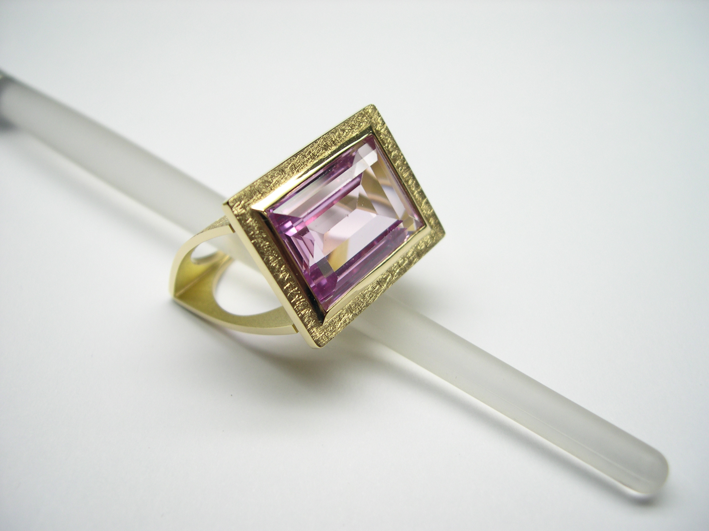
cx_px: 354
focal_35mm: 38
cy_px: 266
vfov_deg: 37.7
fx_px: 778
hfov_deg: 49.0
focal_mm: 8
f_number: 2.8
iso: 100
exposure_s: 1/234
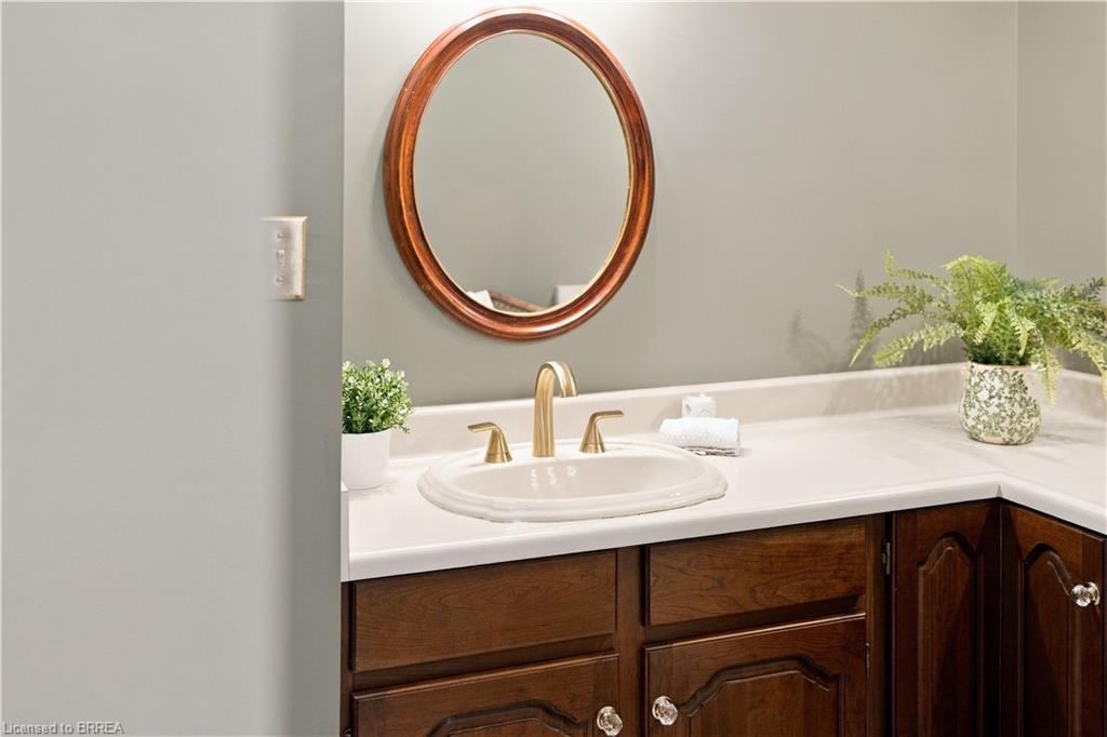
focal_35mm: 35
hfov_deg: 54.4
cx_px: 554
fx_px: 1076
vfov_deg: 37.8
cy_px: 368
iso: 1000
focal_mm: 35
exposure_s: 1/125
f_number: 2.8
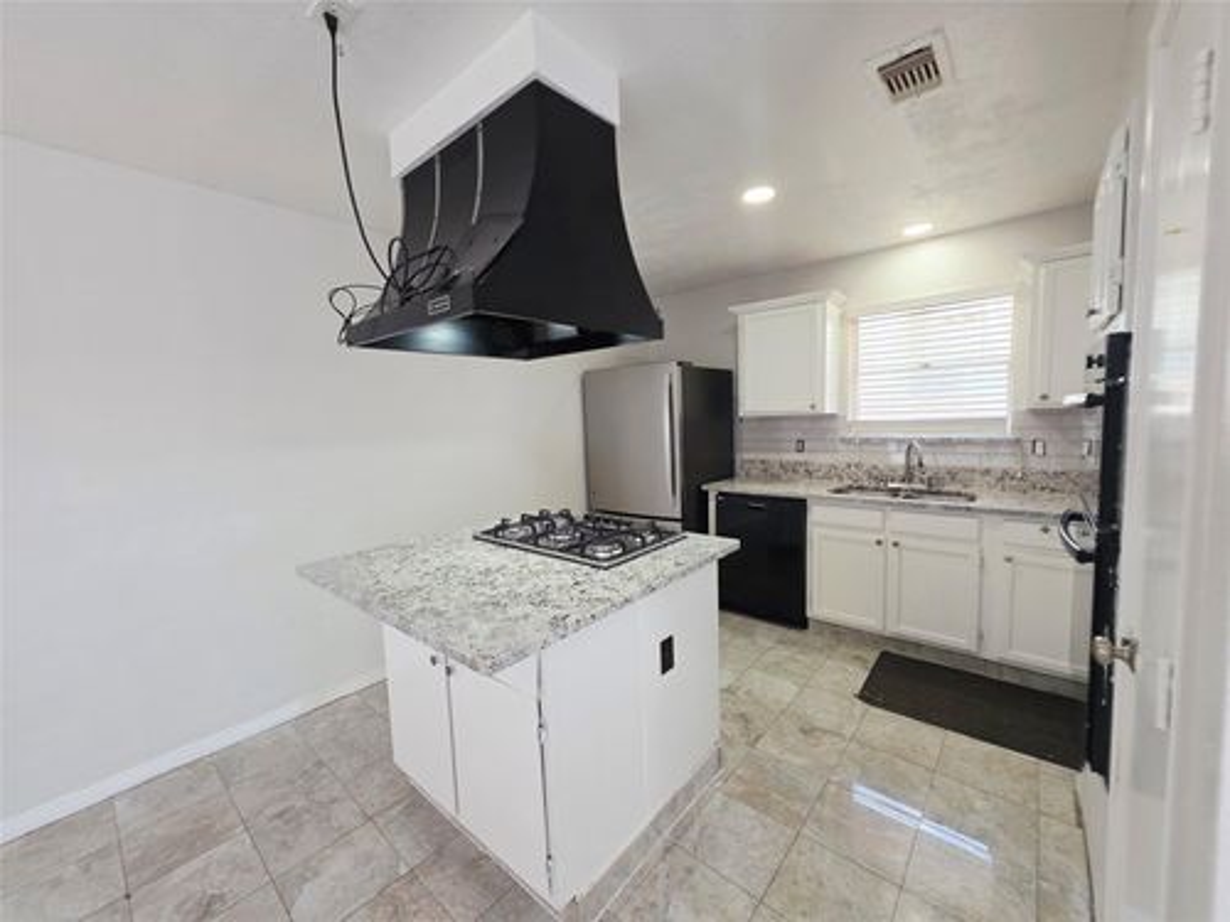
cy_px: 461
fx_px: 462
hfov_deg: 106.2
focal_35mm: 13
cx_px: 615
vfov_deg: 89.9
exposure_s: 1/120
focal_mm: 2.2
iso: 160
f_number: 1.9
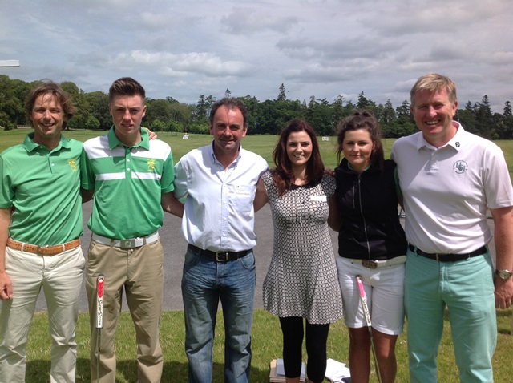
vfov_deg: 40.6
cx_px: 256
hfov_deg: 52.7
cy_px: 192
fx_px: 518
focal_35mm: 35
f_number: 2.4
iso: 64
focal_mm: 4.28
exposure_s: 1/3030
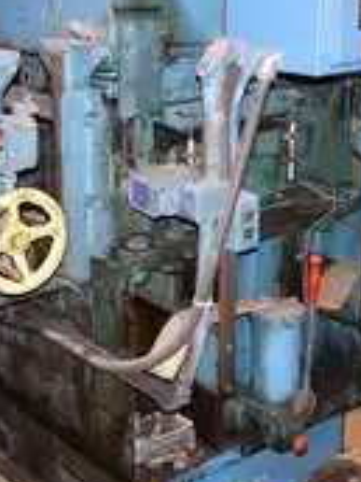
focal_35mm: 65
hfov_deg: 22.5
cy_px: 137
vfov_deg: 29.5
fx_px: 904
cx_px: 129
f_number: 4.5
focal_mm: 14
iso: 1250
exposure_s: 1/60
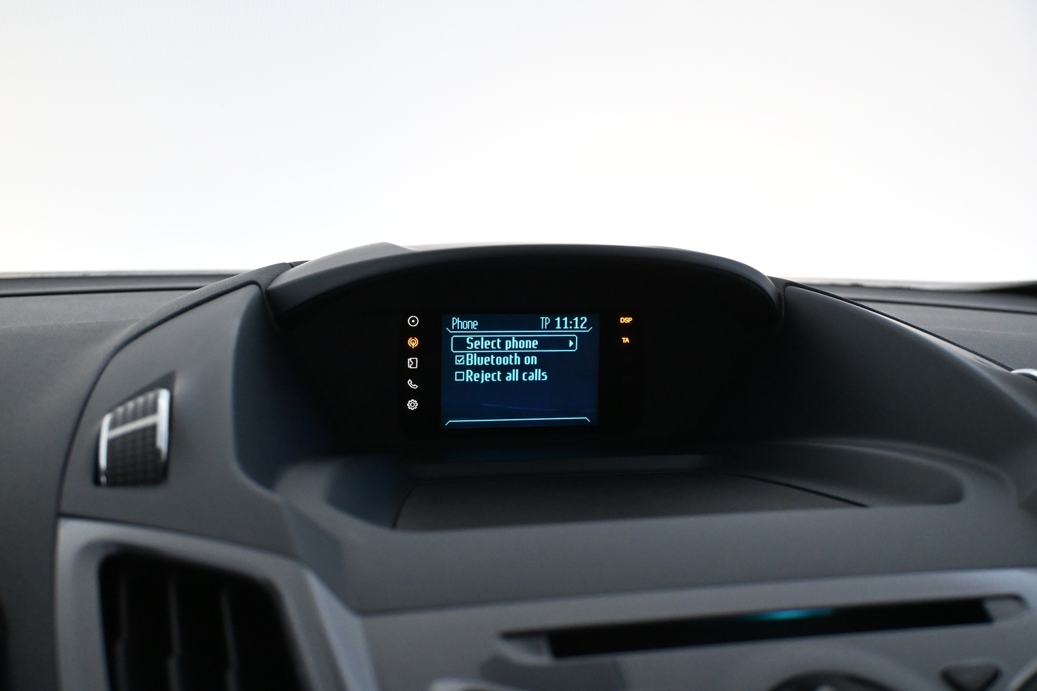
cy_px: 346
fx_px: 1145
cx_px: 518
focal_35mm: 40
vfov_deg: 33.6
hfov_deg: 48.7
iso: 3200
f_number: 4.5
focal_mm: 26.5
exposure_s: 1/80
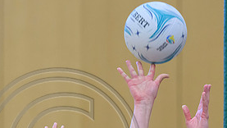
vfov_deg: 2.6
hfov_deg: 4.5
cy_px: 136
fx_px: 2860
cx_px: 86
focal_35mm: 475
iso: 3200
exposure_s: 1/800
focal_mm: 165
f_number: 3.2
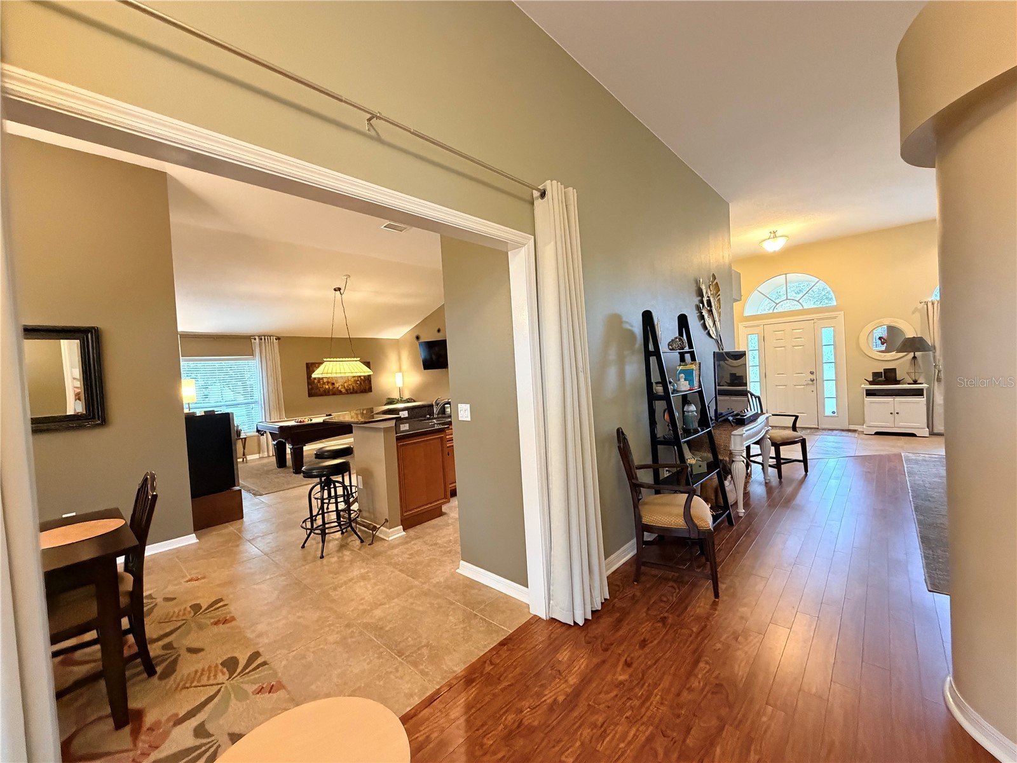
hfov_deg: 102.1
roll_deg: +4.9
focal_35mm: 14
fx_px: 411
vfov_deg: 85.7
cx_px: 508
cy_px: 382
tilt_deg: -0.7
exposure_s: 1/60
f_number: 2.2
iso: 800
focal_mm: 2.22
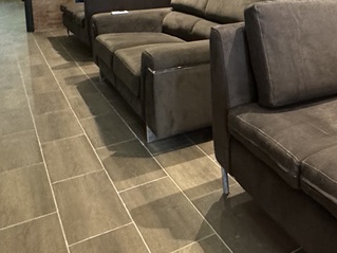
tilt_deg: -5.8
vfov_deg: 29.9
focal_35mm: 45
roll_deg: +0.1
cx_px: 370
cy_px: -1
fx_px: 438
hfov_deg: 35.9
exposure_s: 1/50
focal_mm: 2.22
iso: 640
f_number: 2.2
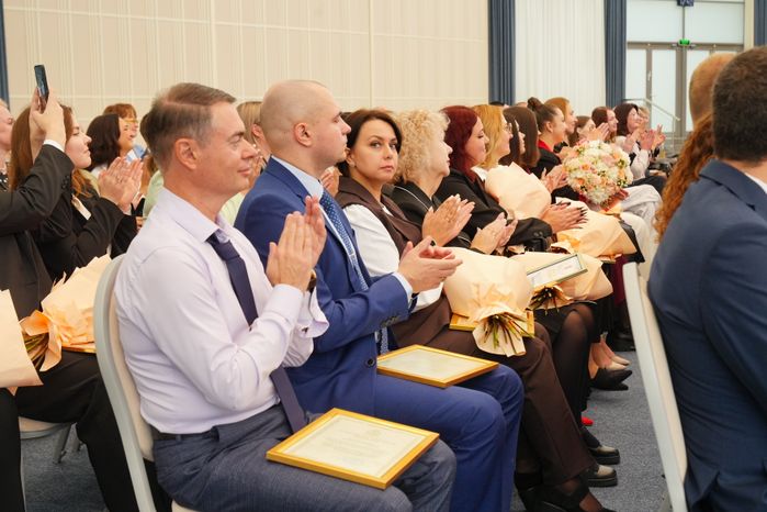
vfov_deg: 26.0
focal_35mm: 52
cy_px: 256
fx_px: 1108
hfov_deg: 38.2
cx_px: 384
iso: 2000
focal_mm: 52
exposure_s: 1/125
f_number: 6.3
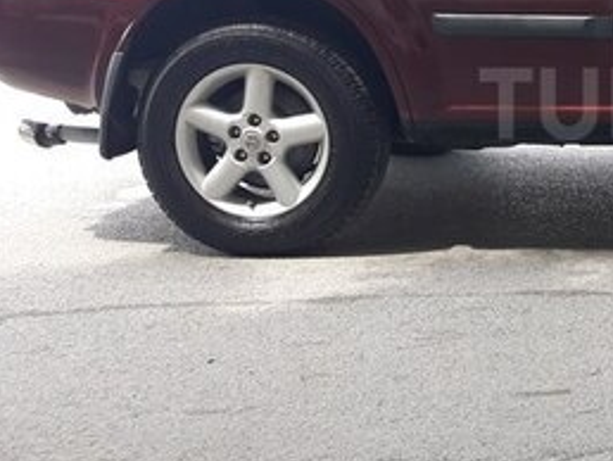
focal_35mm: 69
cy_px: 103
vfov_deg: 21.1
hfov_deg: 25.5
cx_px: 722
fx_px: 1223
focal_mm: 3.71
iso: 40
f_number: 1.7
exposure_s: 1/264
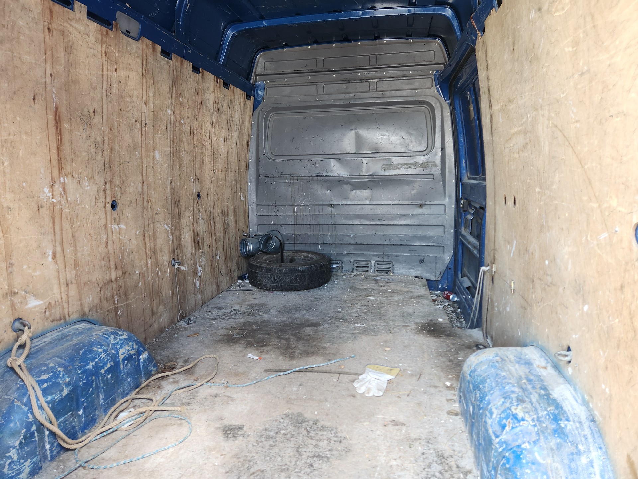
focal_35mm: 23
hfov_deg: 73.9
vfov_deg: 58.9
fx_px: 424
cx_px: 319
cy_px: 240
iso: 160
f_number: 1.8
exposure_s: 1/120
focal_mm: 5.4
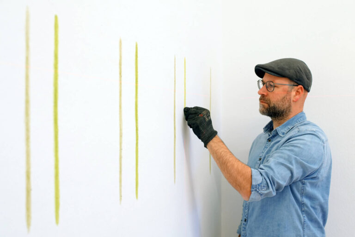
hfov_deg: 39.6
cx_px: 178
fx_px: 493
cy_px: 118
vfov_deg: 27.0
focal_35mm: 50
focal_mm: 50
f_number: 4
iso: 1250
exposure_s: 1/160
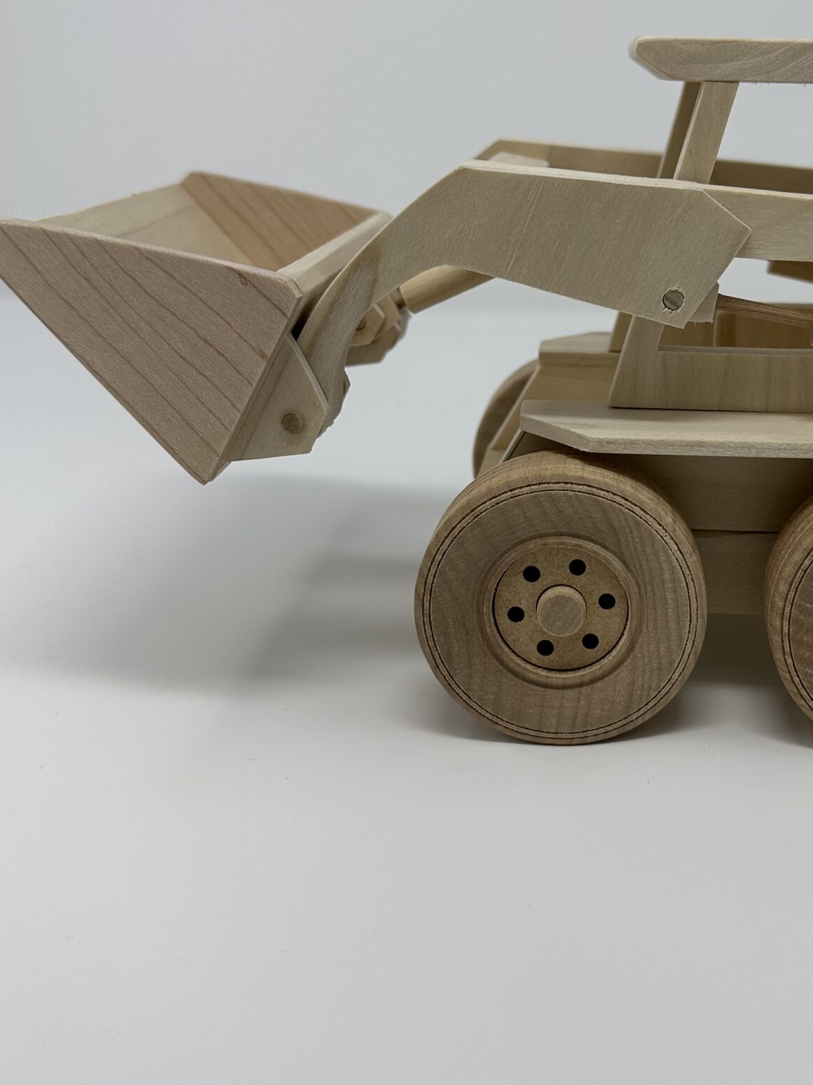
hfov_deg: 35.3
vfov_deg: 46.7
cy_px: 487
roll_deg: -0.1
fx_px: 1253
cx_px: 591
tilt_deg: -18.3
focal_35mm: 40
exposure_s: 1/829
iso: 80
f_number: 1.78
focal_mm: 6.86
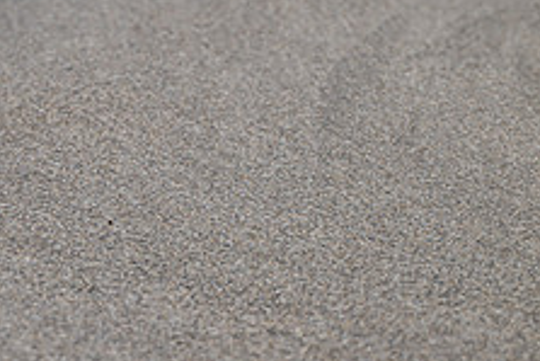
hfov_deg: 2.3
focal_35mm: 886
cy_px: 33
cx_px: -153
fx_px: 13298
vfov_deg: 1.6
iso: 125
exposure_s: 1/1250
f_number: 6
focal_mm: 340
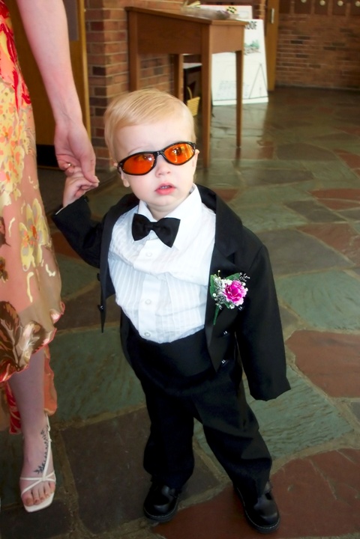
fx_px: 525
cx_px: 180
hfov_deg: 37.9
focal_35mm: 35
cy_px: 270
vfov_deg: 54.4
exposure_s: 1/30
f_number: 2.8
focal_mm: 7.5
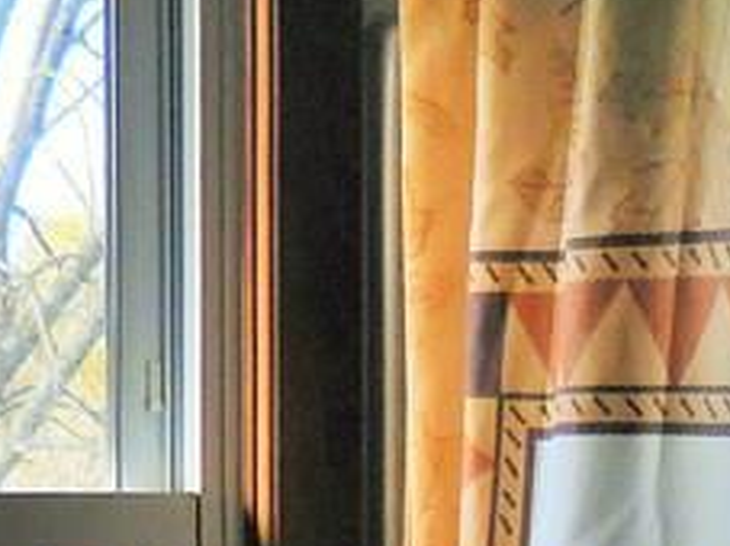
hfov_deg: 11.2
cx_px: 392
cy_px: 951
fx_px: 3710
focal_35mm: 176
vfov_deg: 8.2
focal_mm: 7
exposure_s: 1/250
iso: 360
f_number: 3.9
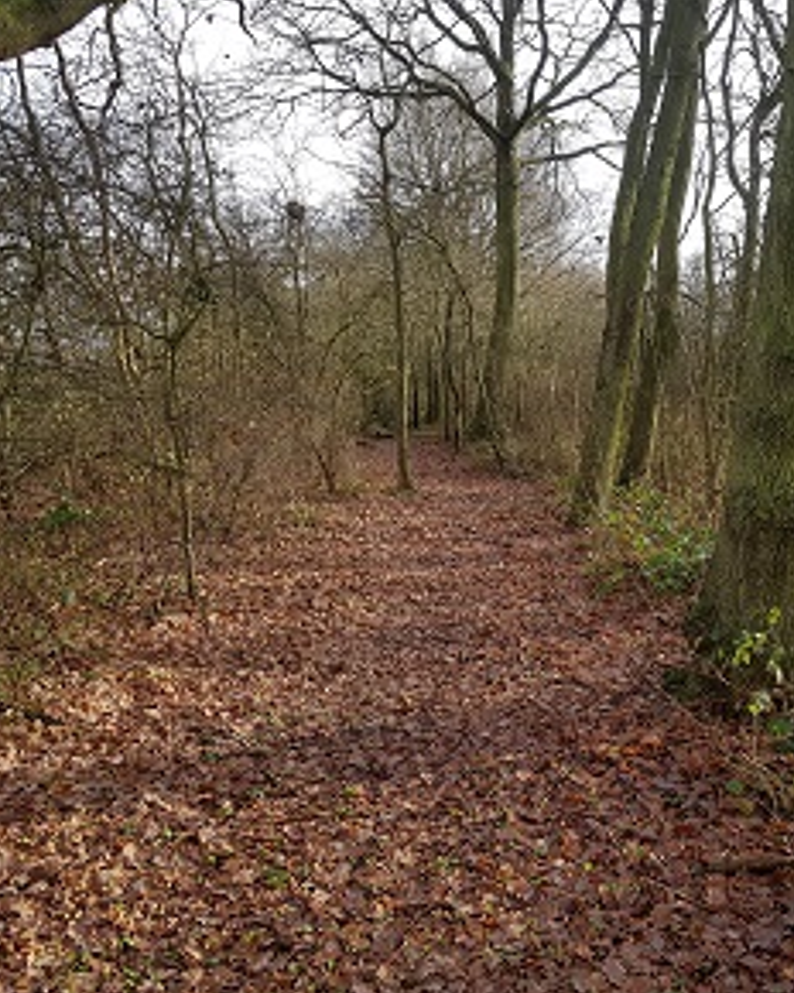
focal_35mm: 35
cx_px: 472
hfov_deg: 42.0
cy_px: 493
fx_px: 1028
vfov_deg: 51.5
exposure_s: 1/570
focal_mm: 4.2
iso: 50
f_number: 1.7
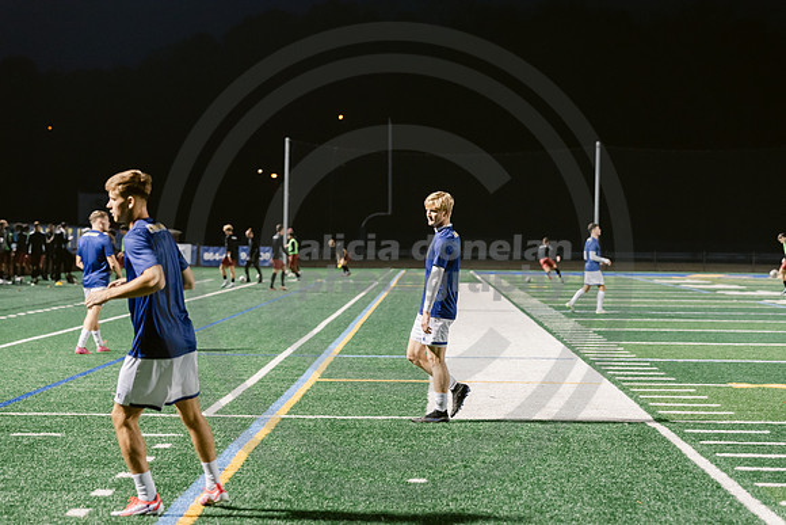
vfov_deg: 13.4
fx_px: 2227
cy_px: 262
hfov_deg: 20.0
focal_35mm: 102
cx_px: 393
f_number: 4
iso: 2500
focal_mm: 102
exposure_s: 1/250
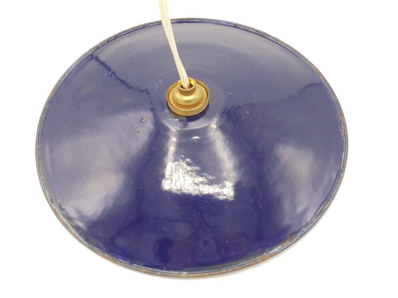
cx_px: 199
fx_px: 391
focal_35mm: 34
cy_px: 149
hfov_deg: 54.0
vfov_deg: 41.8
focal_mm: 6.1
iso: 100
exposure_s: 1/80
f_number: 4
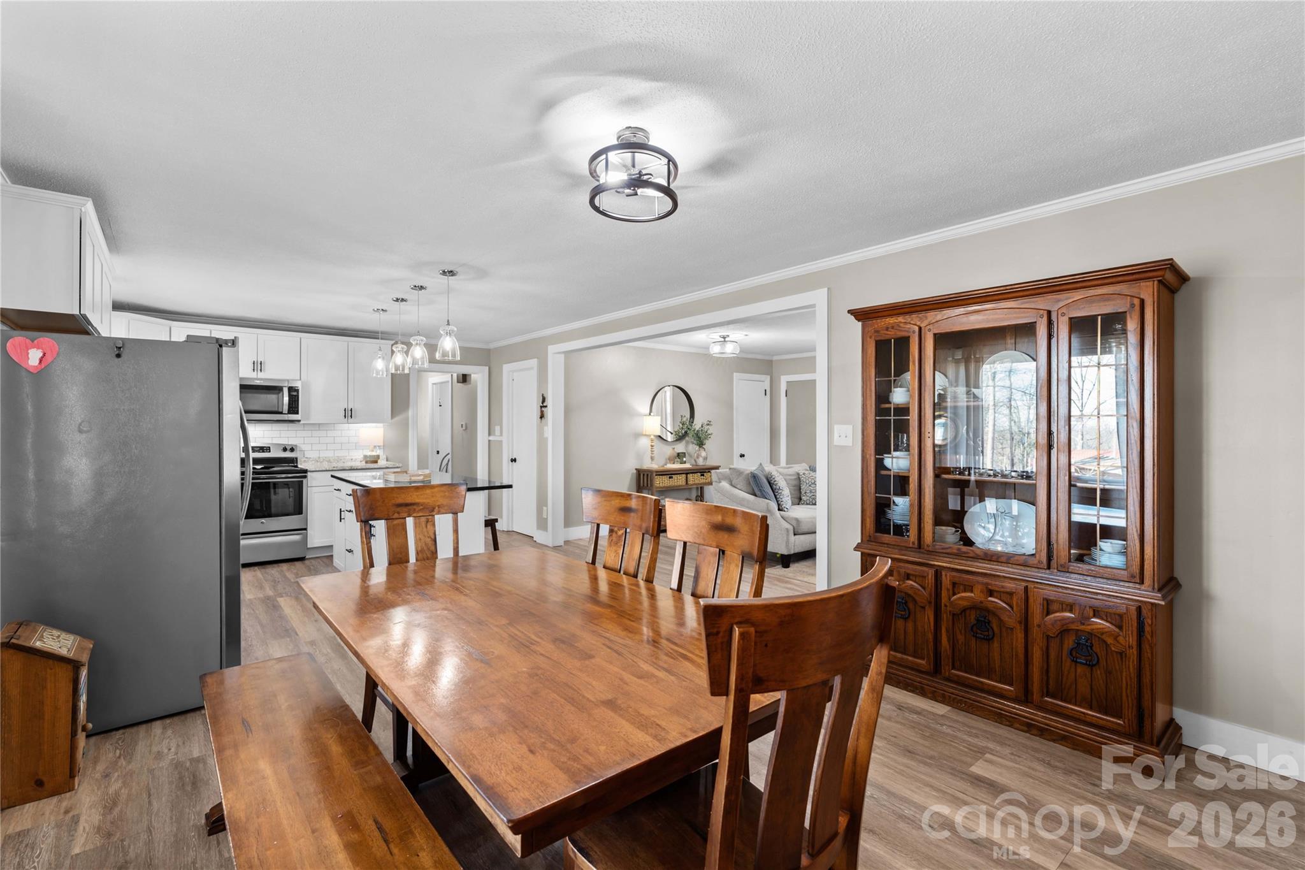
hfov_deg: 96.7
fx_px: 580
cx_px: 652
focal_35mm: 16
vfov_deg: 73.7
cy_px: 435
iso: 100
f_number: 8
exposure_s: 1
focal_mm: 16
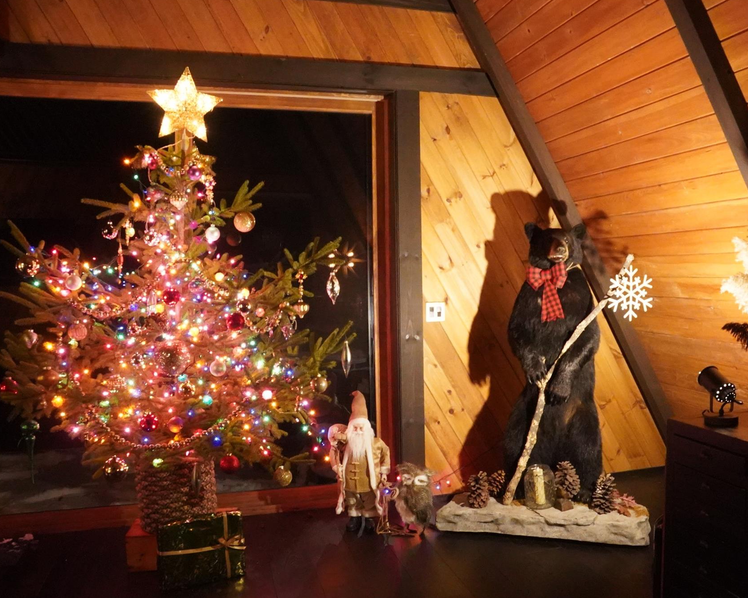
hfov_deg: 56.7
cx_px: 452
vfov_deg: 47.1
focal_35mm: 31
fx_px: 686
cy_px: 301
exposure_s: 1/10
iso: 12800
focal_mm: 18
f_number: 8
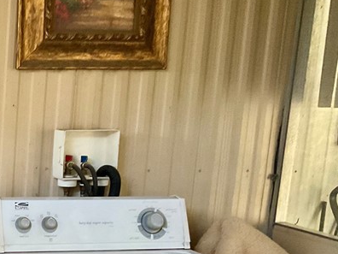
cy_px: 262
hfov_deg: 23.6
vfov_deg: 19.0
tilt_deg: -11.9
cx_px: -71
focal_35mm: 75
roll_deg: -1.2
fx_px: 732
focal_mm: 3
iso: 250
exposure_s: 1/60
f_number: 1.8
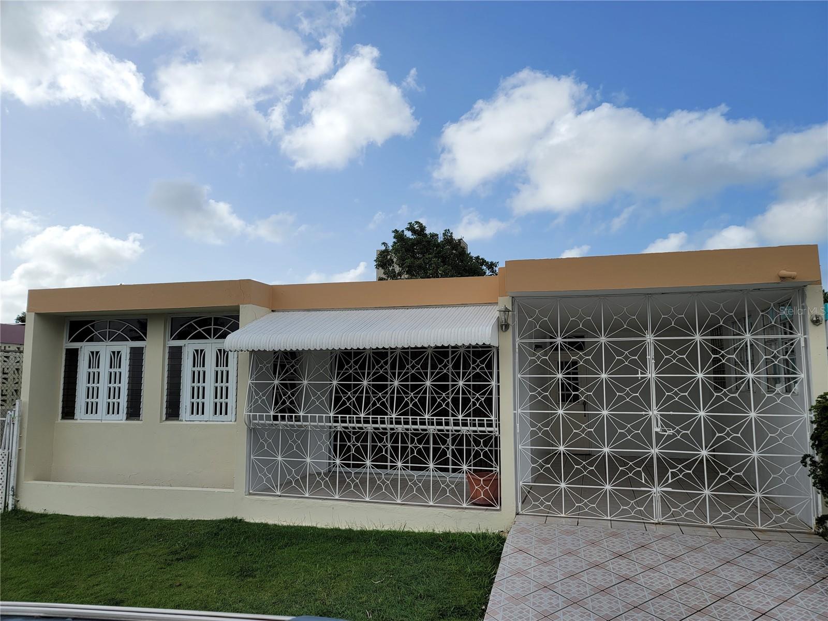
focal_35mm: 25
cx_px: 414
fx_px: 598
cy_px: 310
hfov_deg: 69.4
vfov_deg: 54.9
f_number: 1.8
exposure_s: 1/1304
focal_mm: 7
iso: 20
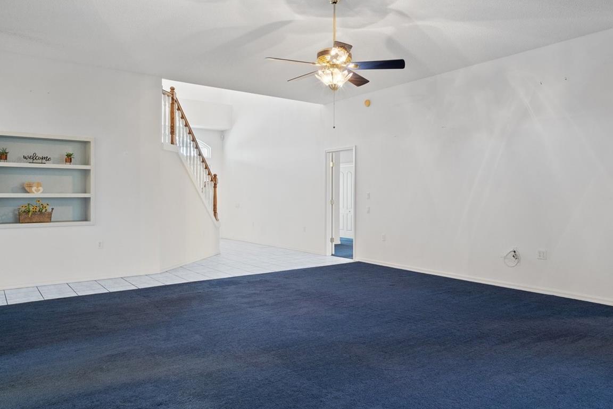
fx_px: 426
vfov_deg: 51.3
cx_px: 349
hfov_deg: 71.2
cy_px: 203
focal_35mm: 25
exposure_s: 1
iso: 640
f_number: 8
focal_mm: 18
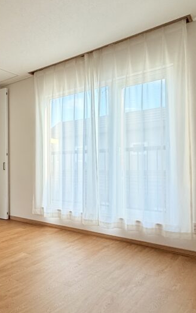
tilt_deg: -0.4
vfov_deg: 64.6
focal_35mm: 29
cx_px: -8
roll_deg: -0.2
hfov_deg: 37.6
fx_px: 248
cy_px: 165
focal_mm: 2.22
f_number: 2.2
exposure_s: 1/100
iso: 200
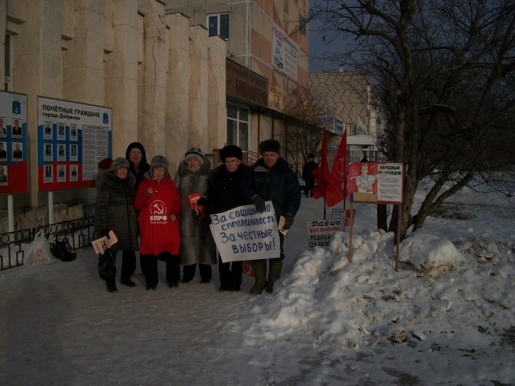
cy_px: 193
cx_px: 258
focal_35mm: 32
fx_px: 476
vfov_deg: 44.2
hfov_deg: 56.8
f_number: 5.5
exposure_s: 1/1401
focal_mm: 5.7
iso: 80
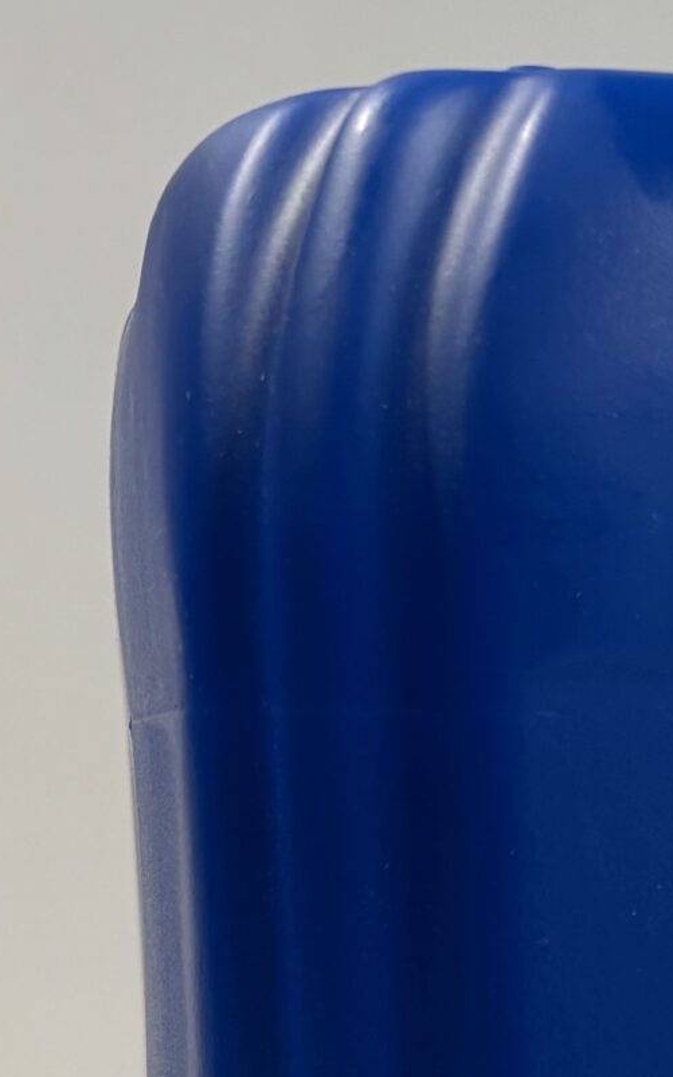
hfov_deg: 13.4
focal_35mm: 88
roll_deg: -0.5
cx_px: 1185
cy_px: 1526
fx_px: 2583
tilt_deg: -16.0
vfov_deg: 20.7
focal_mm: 5.96
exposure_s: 1/688
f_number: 1.6
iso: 50
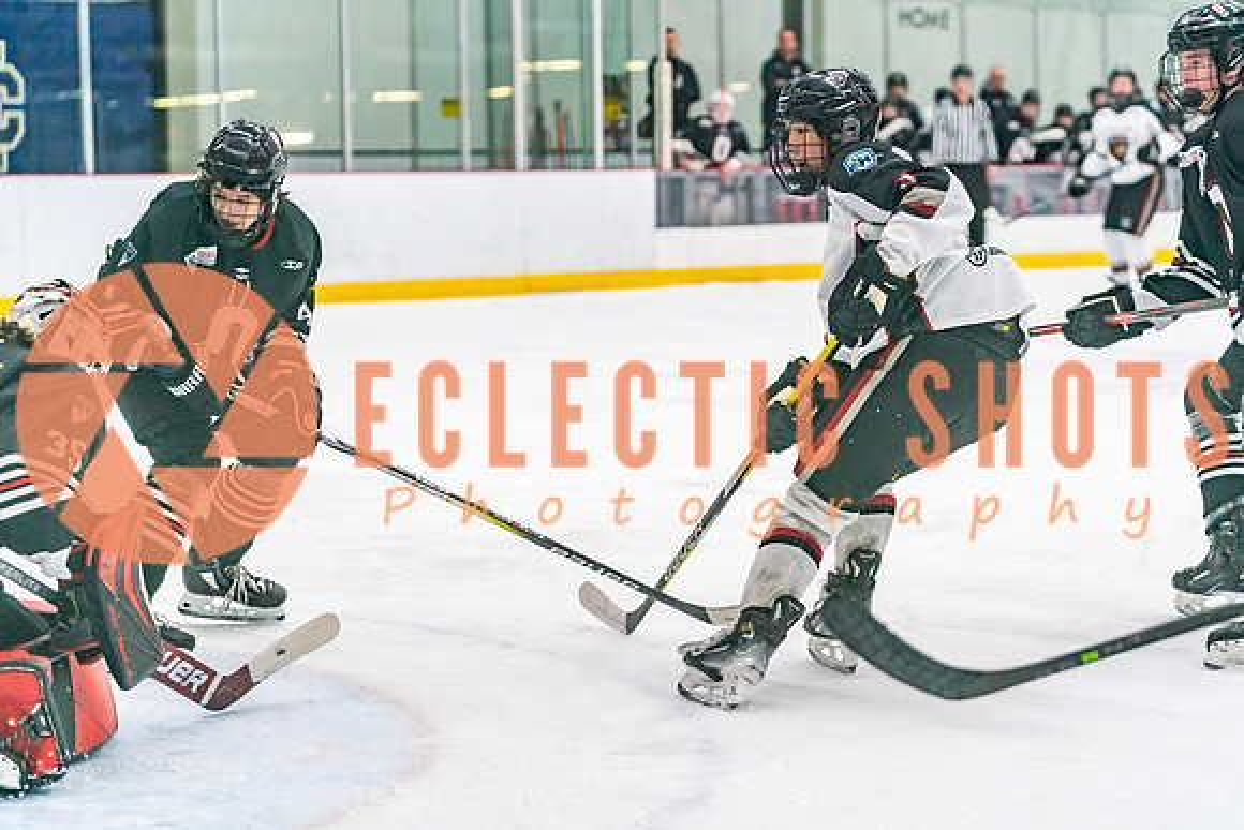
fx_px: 3059
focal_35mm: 89
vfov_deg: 15.5
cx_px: 666
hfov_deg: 23.0
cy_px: 431
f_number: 2.8
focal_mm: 81
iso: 3200
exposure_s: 1/1250
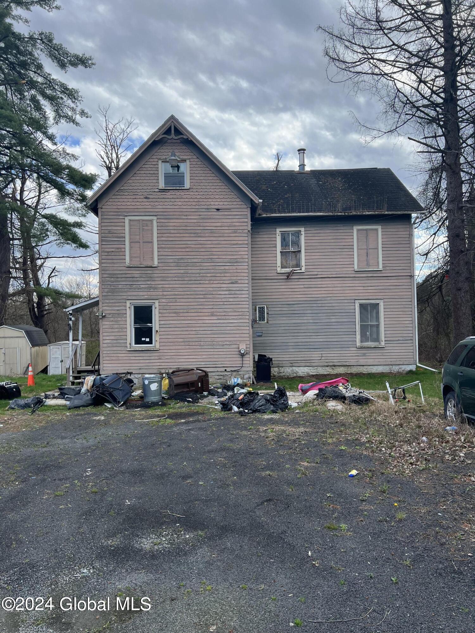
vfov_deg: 67.3
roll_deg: +1.6
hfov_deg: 53.1
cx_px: 238
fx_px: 476
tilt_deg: +2.0
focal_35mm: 26
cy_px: 316
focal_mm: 5.7
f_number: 1.5
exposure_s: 1/1751
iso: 50
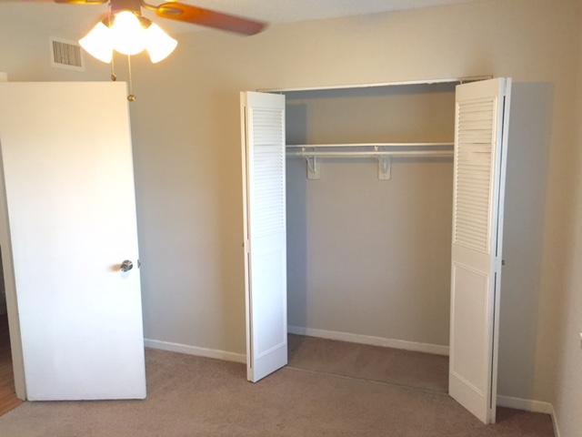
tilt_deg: -8.7
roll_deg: +0.1
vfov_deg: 48.2
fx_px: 488
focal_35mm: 29
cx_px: 291
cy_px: 218
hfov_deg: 61.7
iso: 50
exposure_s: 1/30
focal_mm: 4.15
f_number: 2.2
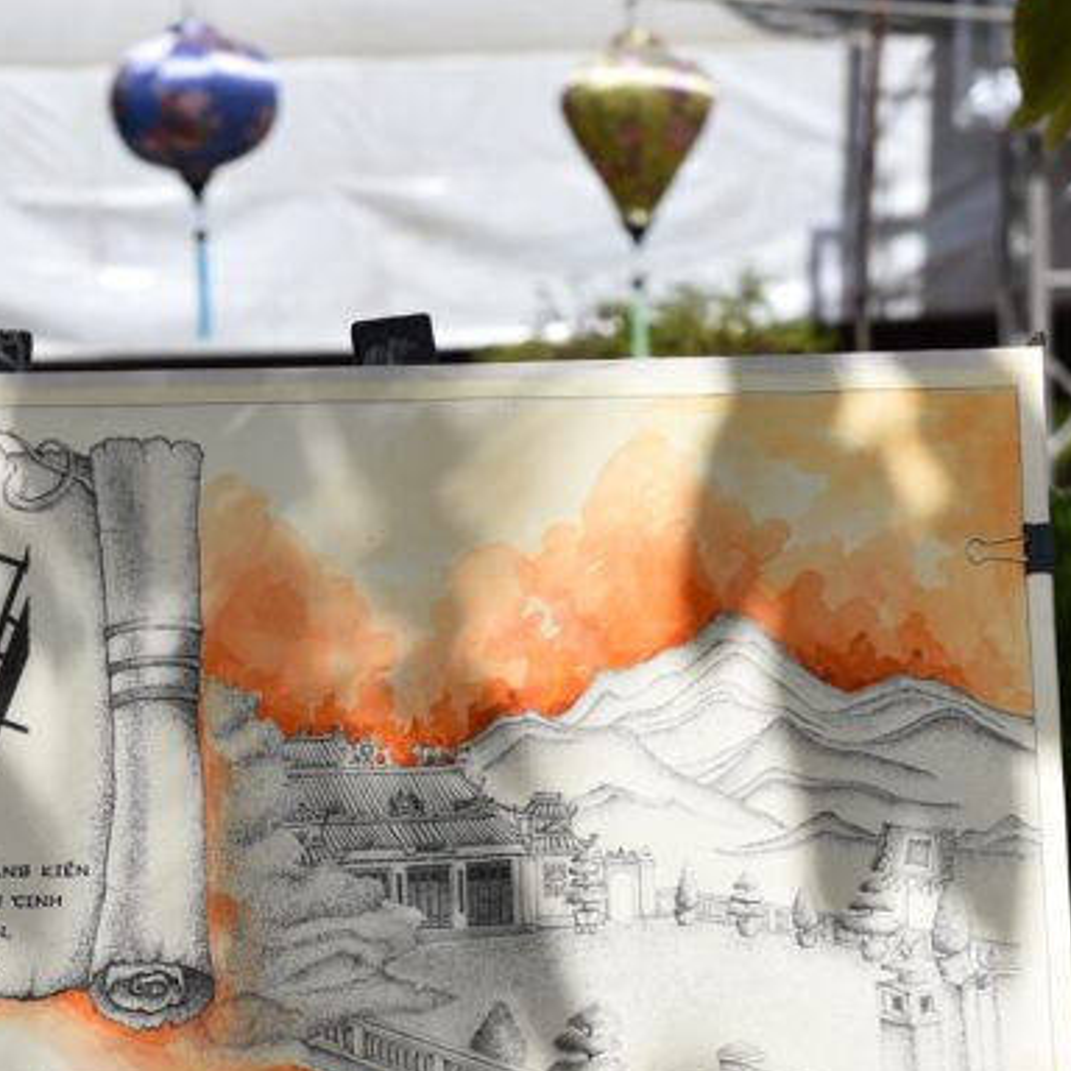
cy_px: 835
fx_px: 4446
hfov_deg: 13.7
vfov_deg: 13.7
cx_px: 206
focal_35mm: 127
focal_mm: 56
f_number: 4.5
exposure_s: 1/3200
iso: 250
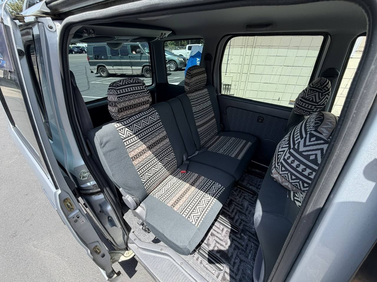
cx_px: 188
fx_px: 152
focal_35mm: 14
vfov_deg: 85.7
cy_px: 141
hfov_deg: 102.1
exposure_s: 1/502
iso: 64
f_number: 2.2
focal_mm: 2.22
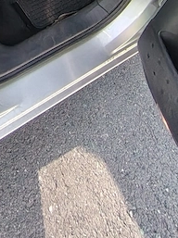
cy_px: -119
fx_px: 364
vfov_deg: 26.4
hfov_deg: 23.5
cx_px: -68
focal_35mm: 53
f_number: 2.2
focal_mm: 1.42
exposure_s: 1/120
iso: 126
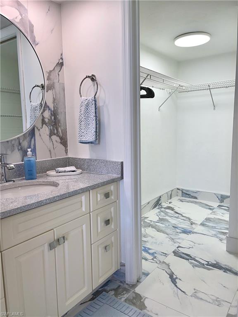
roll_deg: +1.0
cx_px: 119
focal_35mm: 26
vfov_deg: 67.3
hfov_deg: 53.1
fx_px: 238
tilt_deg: -7.4
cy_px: 158
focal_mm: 5.1
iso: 40
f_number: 1.6
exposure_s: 1/120
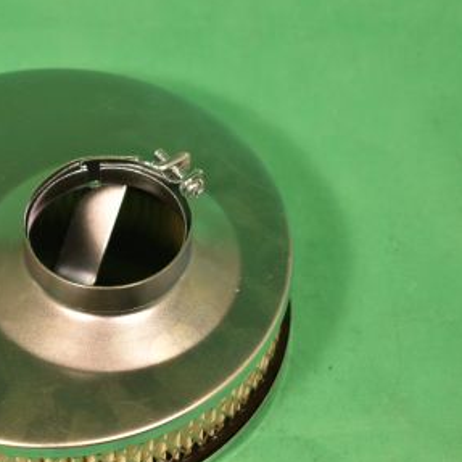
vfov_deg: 13.6
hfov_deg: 13.6
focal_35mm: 128
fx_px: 1933
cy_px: 225
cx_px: 89
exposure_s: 1/100
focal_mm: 48
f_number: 5.6
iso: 100
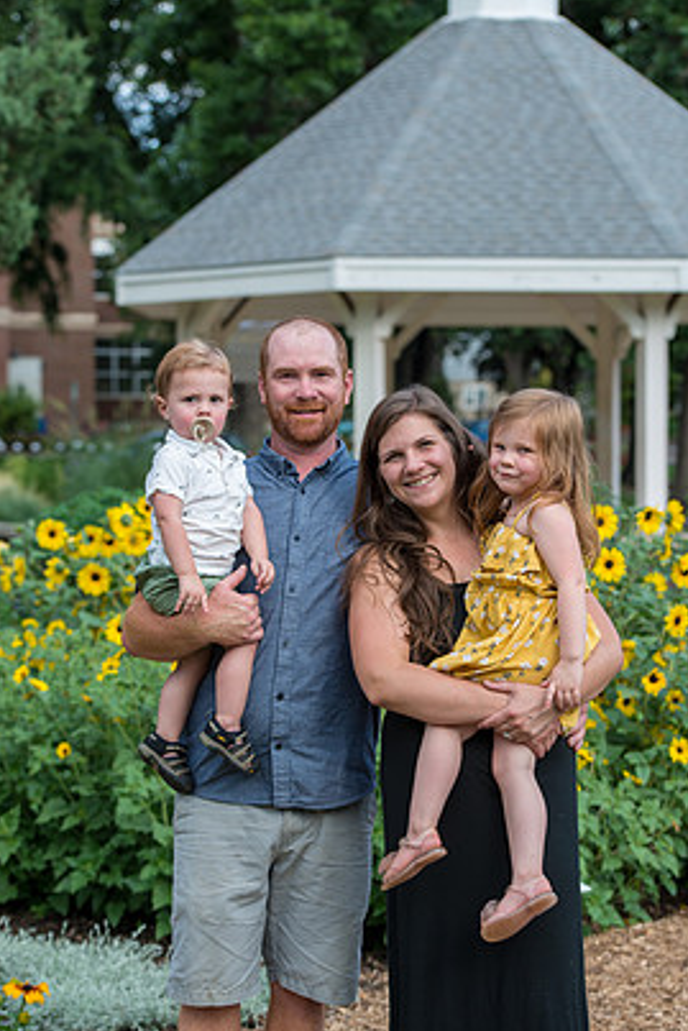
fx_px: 2749
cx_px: 361
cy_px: 571
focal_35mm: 96
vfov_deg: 21.2
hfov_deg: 14.3
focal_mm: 86
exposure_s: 1/320
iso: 250
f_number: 5
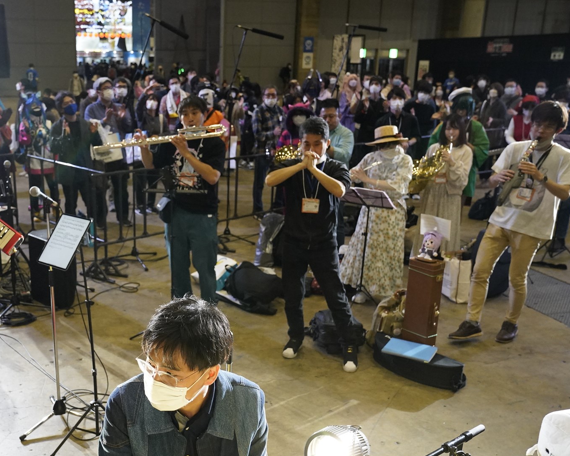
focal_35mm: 40
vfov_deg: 37.3
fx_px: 675
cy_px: 255
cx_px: 181
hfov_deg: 45.0
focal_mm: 30
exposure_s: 1/200
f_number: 4.5
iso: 6400
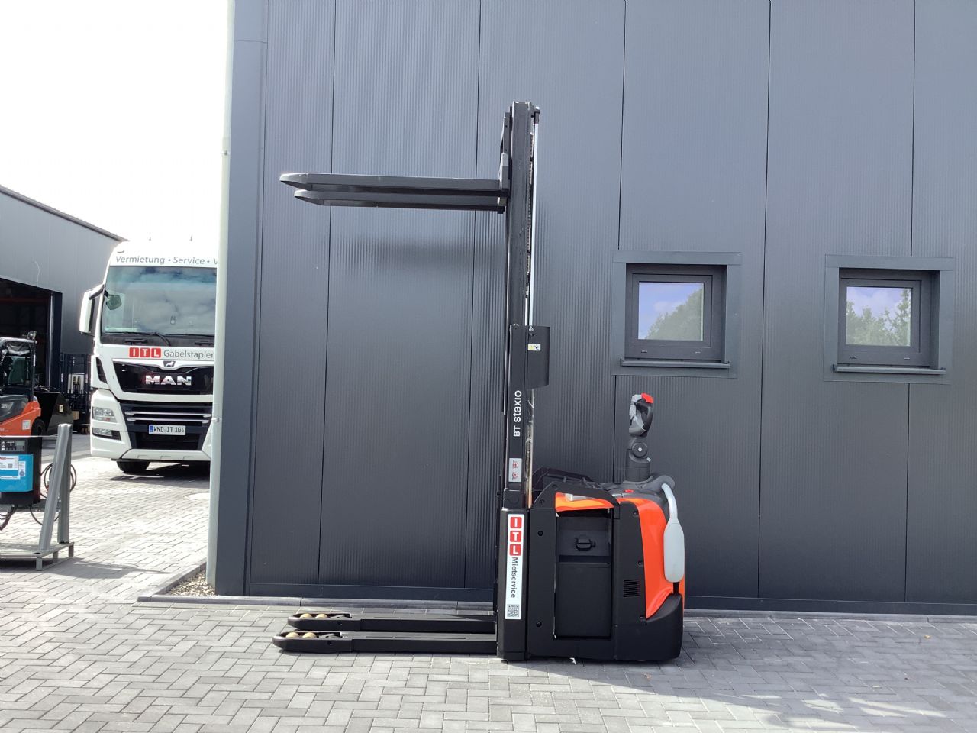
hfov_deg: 58.4
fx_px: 875
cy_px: 366
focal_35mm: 31
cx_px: 488
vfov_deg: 45.4
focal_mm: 3.3
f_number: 2.4
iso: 25
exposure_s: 1/317
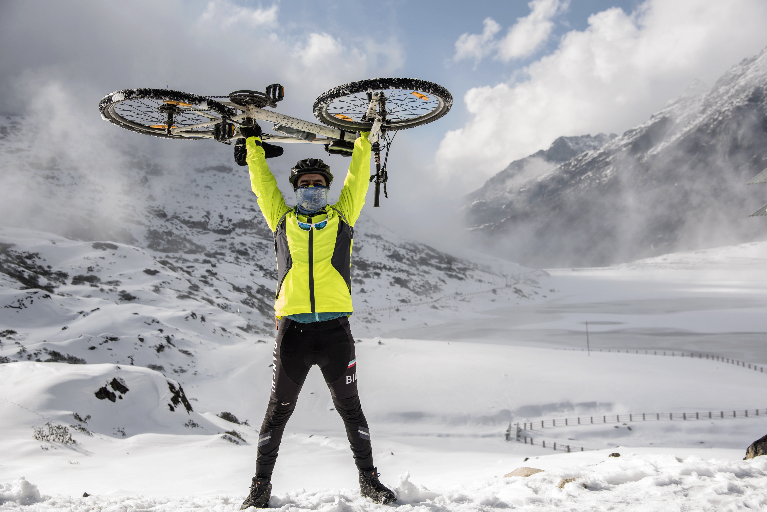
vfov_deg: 29.3
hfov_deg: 42.7
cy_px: 256
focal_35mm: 46
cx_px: 384
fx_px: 980
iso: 50
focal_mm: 46
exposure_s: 1/320
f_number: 5.6
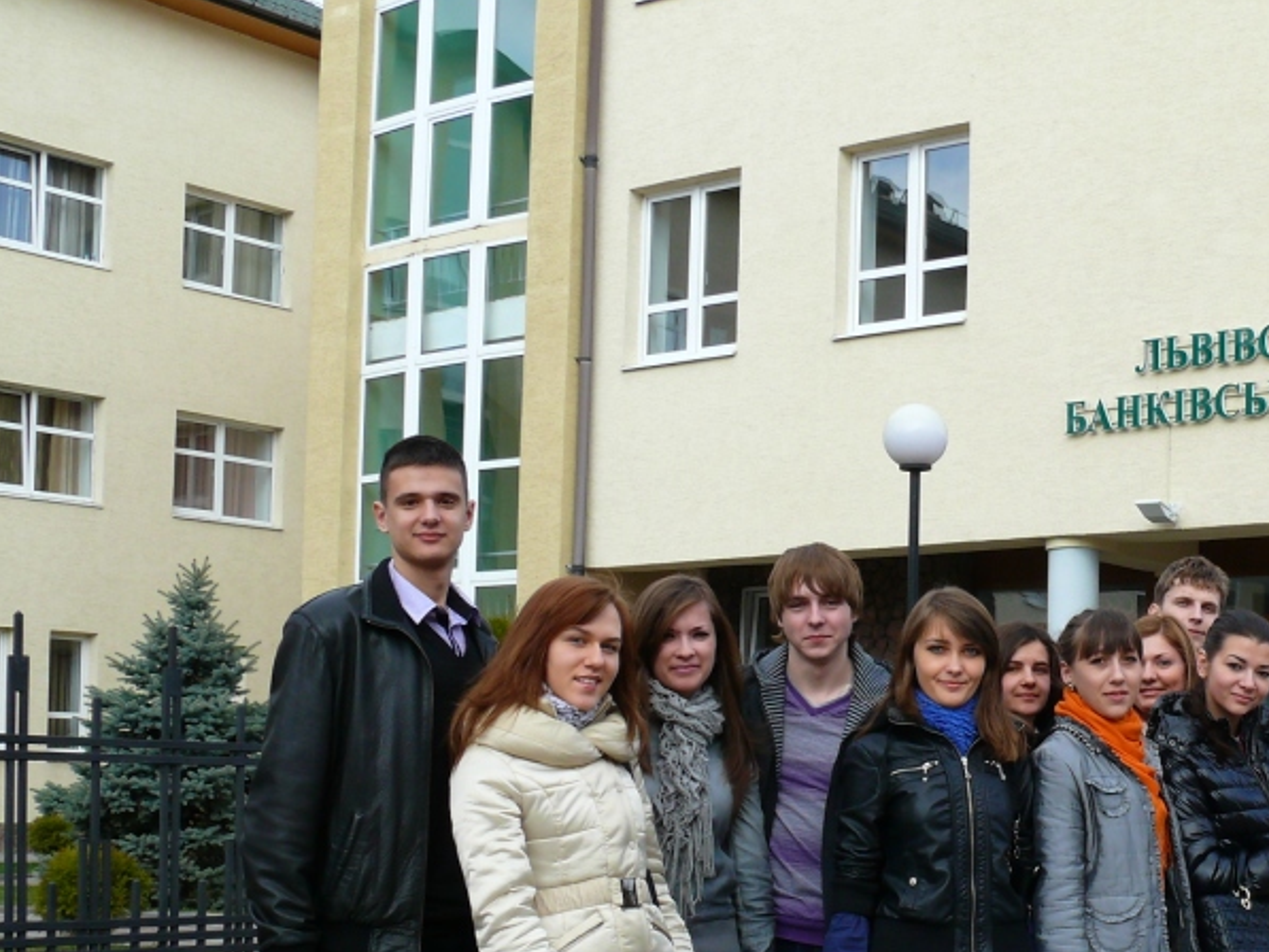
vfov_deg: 24.0
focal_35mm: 60
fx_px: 2200
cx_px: 1071
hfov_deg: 31.1
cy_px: 763
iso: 100
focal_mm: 7.4
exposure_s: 1/250
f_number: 5
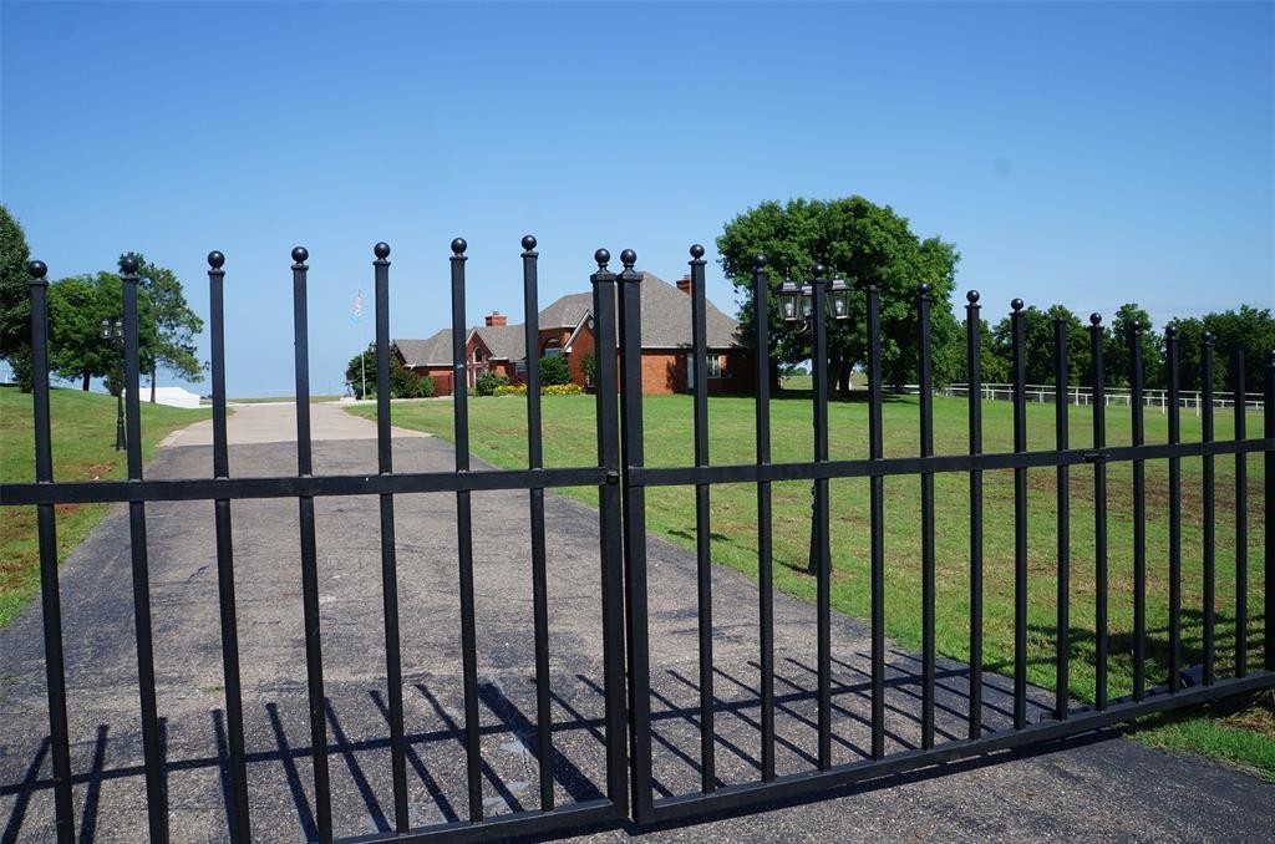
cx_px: 638
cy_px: 422
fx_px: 954
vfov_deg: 47.7
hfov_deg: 67.5
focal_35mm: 27
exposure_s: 1/200
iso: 200
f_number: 13
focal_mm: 18
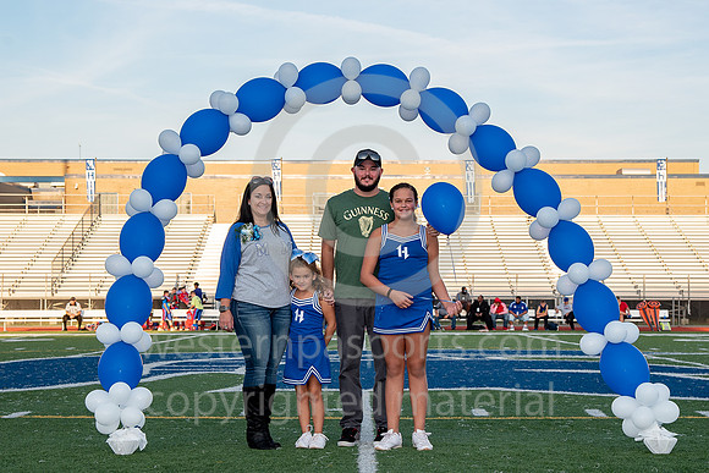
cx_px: 366
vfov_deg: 17.6
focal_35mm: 78
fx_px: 1527
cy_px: 233
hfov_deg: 26.1
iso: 100
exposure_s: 1/125
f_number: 6.3
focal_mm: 58
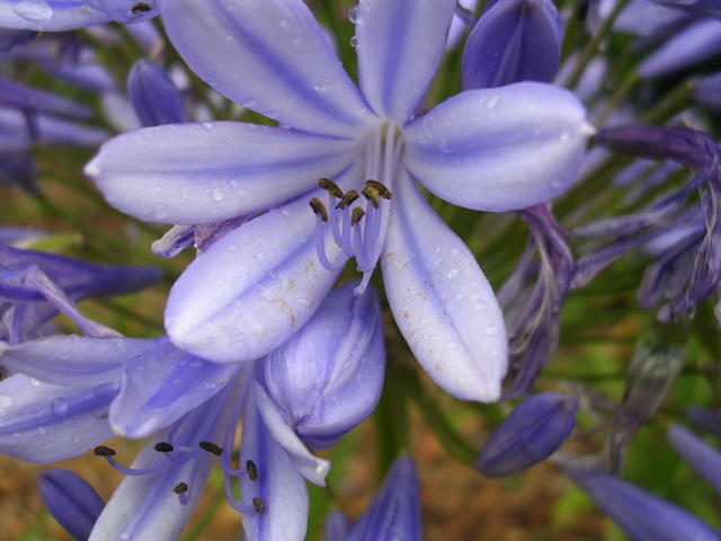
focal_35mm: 38
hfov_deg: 49.0
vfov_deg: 37.7
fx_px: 791
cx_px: 360
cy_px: 270
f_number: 2.8
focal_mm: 5.8
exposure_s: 1/155
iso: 50
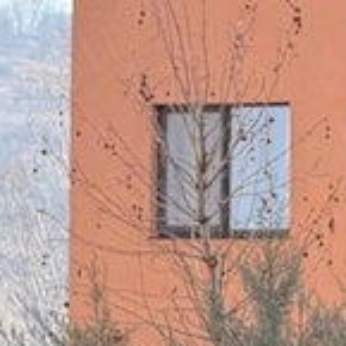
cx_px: 210
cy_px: 840
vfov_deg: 3.5
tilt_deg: -3.8
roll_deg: -0.7
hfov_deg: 3.6
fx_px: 5530
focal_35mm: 489
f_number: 2.8
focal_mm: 16.89
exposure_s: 1/157
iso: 50
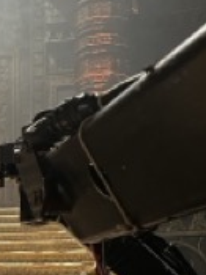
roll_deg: -0.3
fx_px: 755
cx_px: -68
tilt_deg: +2.9
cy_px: 297
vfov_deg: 19.8
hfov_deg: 14.8
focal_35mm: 95
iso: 250
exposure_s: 1/51
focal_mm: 5.1
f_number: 1.6
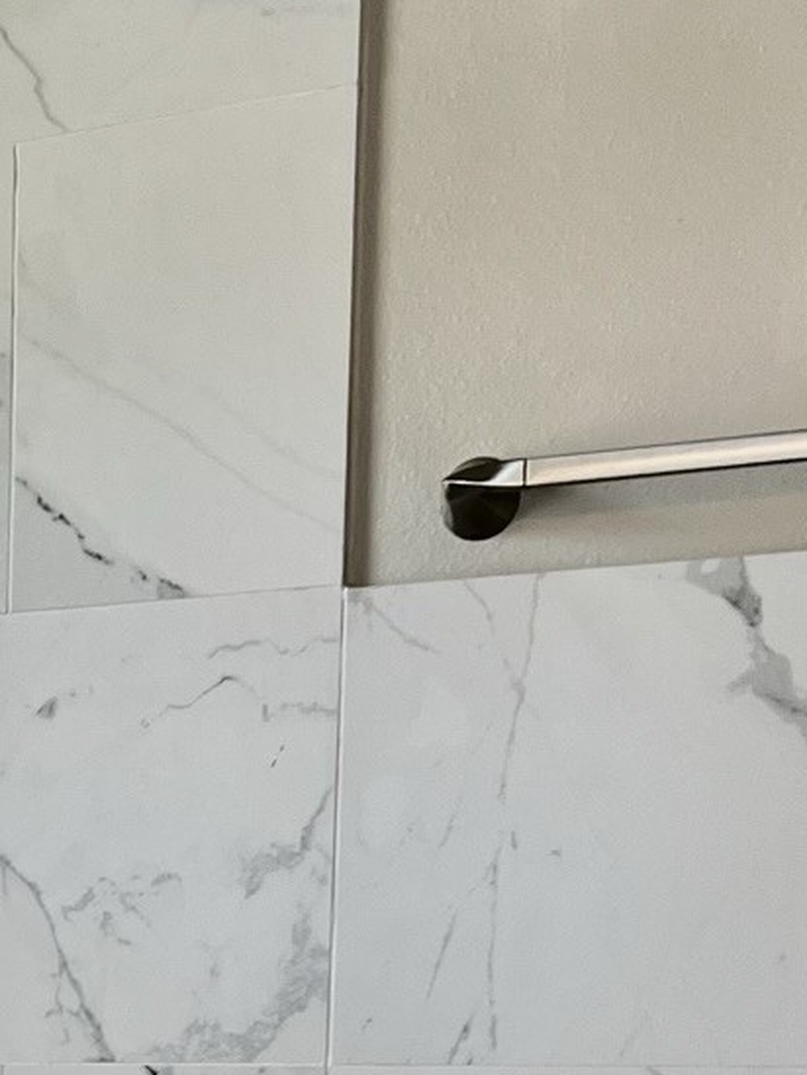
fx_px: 3014
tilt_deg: -9.0
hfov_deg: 14.2
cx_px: -443
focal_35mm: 97
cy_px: 1394
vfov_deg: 18.8
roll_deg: -0.4
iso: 80
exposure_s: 1/121
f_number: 1.5
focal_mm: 5.7
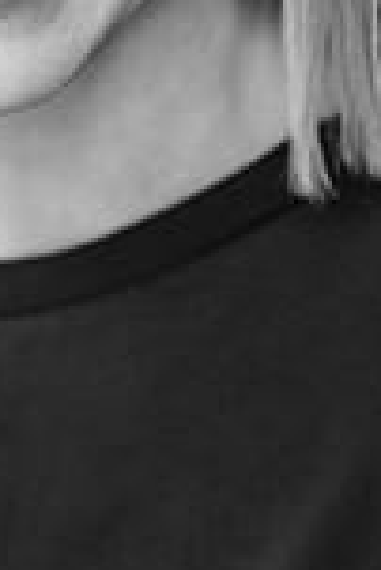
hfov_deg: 5.4
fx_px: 4007
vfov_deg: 8.1
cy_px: -64
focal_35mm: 253
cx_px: -30
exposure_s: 1/200
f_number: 3.2
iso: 200
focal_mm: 85
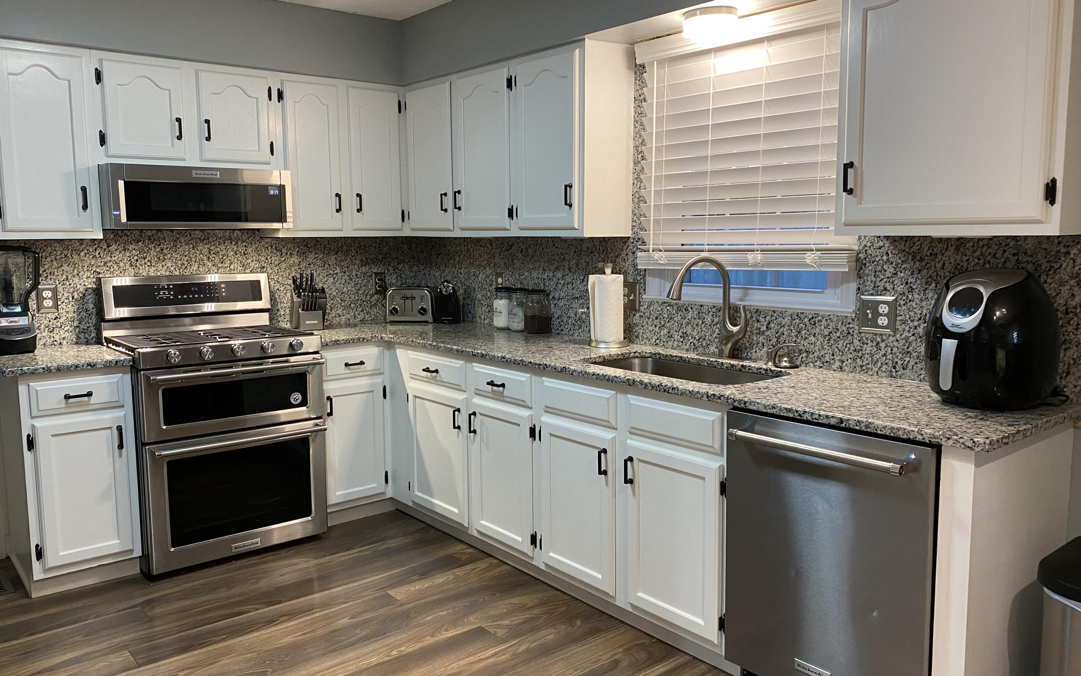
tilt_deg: -5.7
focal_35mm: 28
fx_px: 825
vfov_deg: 44.5
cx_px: 544
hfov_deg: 66.5
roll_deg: -0.1
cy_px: 336
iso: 200
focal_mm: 4.25
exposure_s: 1/60
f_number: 1.8
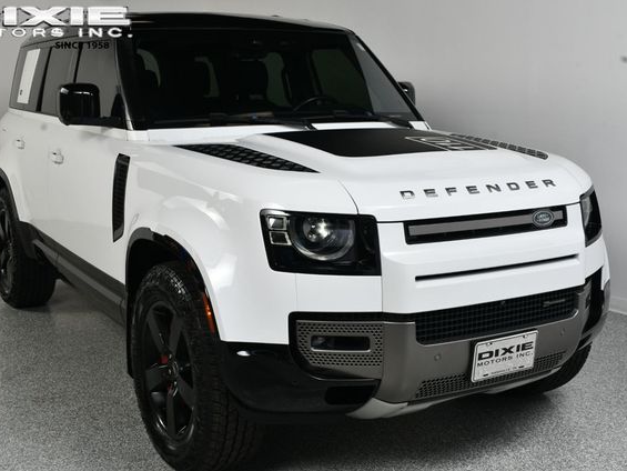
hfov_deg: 38.9
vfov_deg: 29.7
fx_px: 888
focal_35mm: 49
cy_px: 236
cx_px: 292
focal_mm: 30
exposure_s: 1/160
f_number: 13
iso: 100
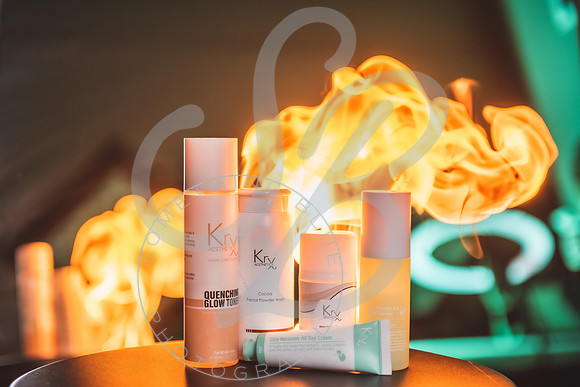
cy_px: 194
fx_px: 1188
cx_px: 274
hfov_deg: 27.4
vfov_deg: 18.5
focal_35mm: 74
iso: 100
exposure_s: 1/200
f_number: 2.8
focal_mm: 70
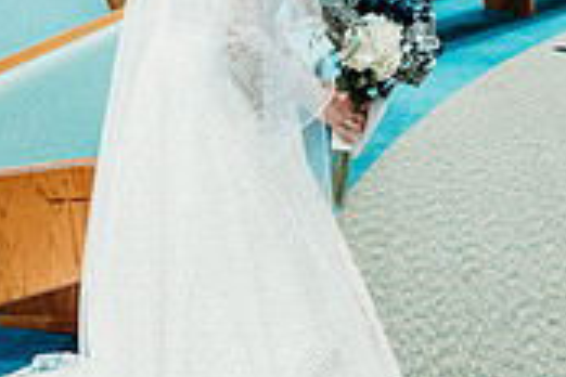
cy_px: 119
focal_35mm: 80
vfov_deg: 17.0
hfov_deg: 25.0
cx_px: 442
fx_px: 1258
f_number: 1.8
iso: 2500
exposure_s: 1/100
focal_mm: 24
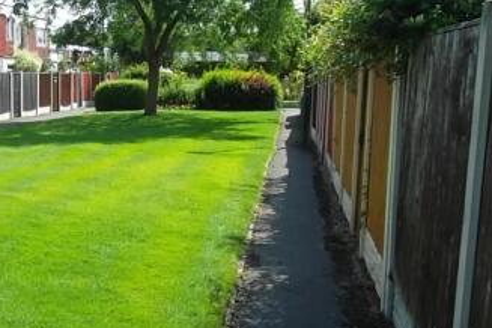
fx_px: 683
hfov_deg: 37.7
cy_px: 183
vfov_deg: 27.0
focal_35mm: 50
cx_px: 76
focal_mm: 4.9
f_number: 3.5
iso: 80
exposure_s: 1/400
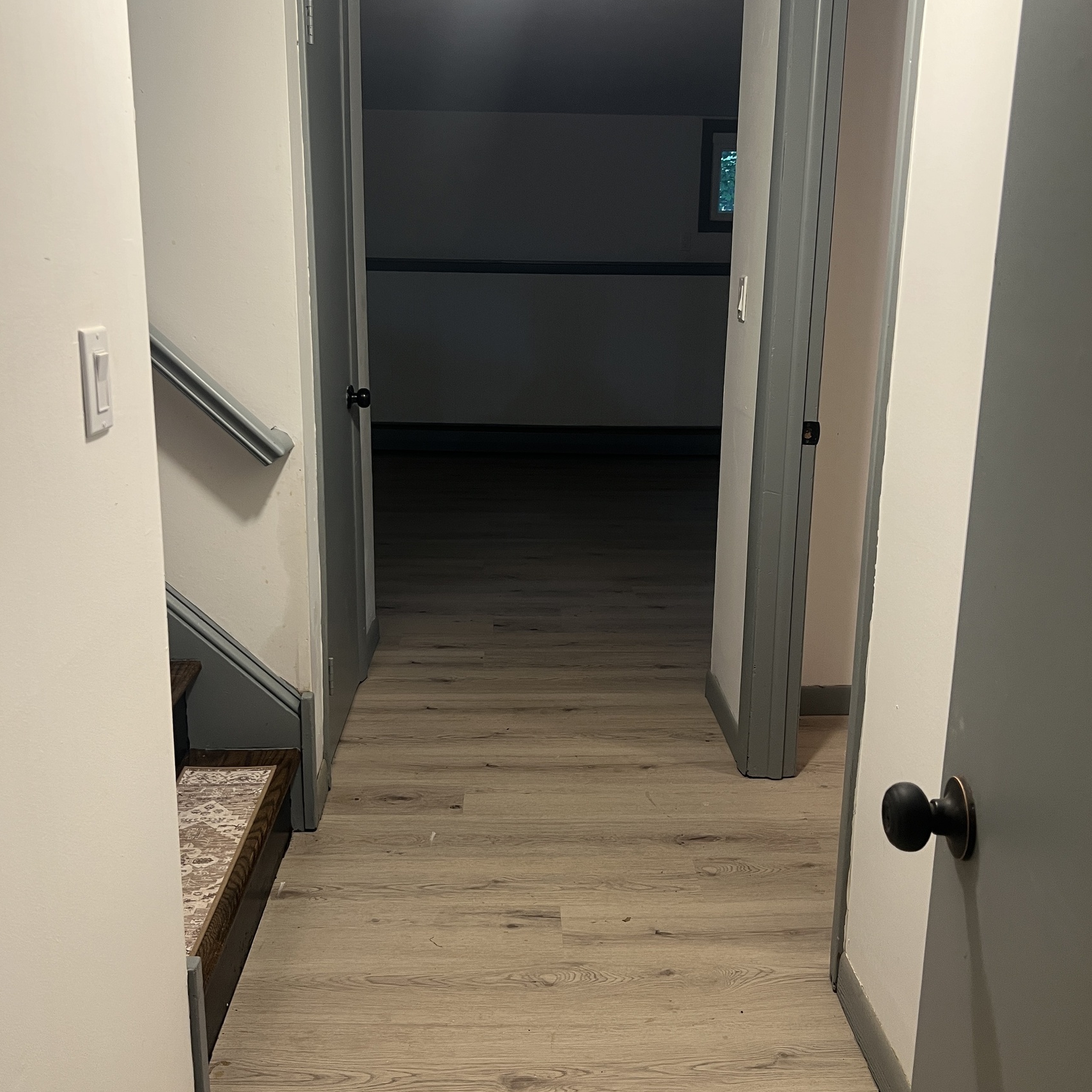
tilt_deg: -11.2
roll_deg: -0.7
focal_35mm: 31
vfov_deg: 52.4
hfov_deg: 52.5
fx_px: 1106
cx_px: 545
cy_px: 483
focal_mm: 5.7
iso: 160
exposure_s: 1/60
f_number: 1.5
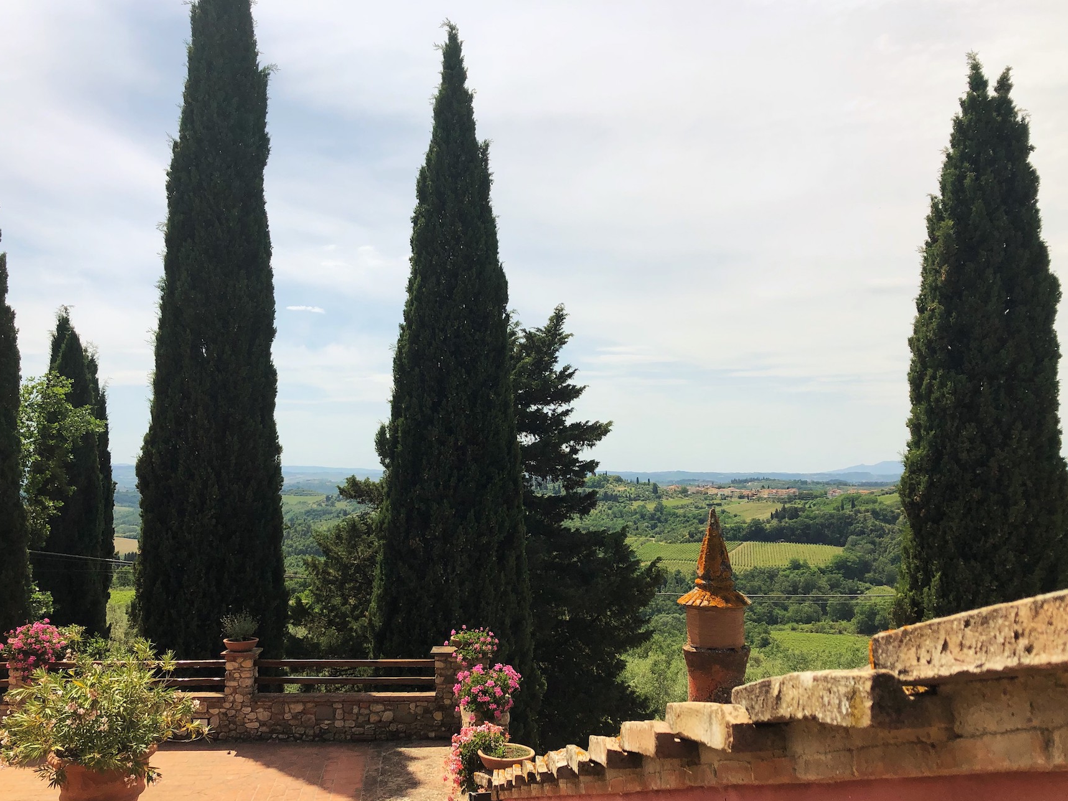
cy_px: 433
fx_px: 956
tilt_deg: +1.2
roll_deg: +0.2
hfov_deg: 58.3
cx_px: 506
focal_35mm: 31
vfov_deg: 45.4
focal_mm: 3.99
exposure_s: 1/3745
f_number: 1.8
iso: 20
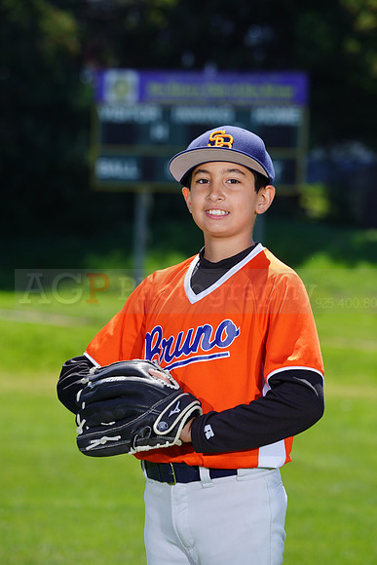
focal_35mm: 218
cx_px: 188
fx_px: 3422
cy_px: 282
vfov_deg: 9.4
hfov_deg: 6.3
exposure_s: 1/250
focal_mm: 218
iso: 100
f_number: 8
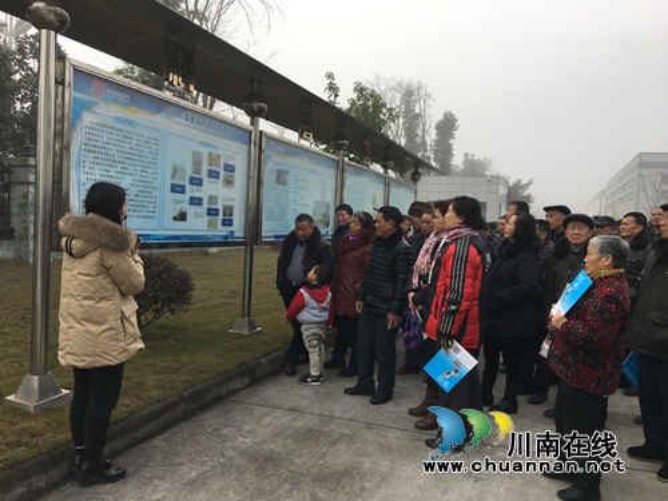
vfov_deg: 48.2
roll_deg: -1.7
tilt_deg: -2.3
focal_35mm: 29
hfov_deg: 61.7
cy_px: 250
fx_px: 560
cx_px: 334
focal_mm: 4.15
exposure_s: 1/725
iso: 25
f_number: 2.2
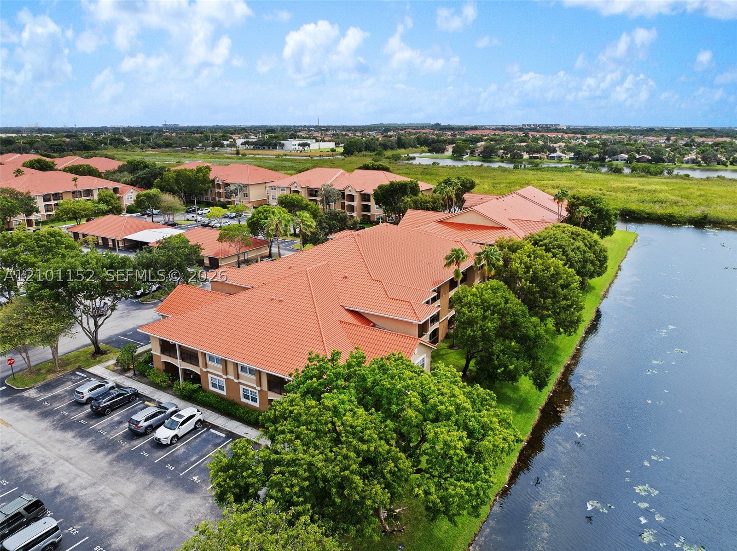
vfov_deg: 56.7
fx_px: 511
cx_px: 368
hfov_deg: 71.6
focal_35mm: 24
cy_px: 276
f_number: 2.8
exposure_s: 1/640
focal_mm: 12.29
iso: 110
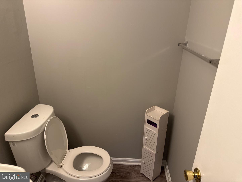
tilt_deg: -22.2
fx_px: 168
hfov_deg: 71.6
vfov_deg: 56.8
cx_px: 121
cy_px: 91
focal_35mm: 24
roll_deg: -2.2
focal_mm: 6.76
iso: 200
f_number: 1.78
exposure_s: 1/60
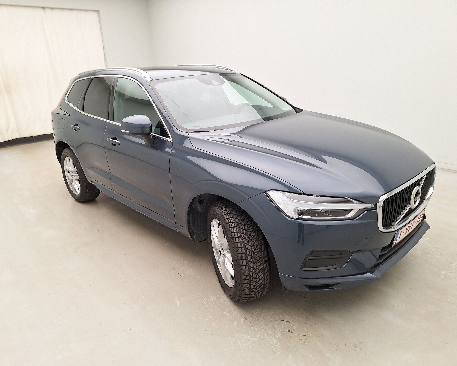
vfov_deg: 58.8
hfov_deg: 70.3
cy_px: 183
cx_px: 230
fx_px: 325
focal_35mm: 24
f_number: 1.8
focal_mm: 5.54
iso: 64
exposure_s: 1/100
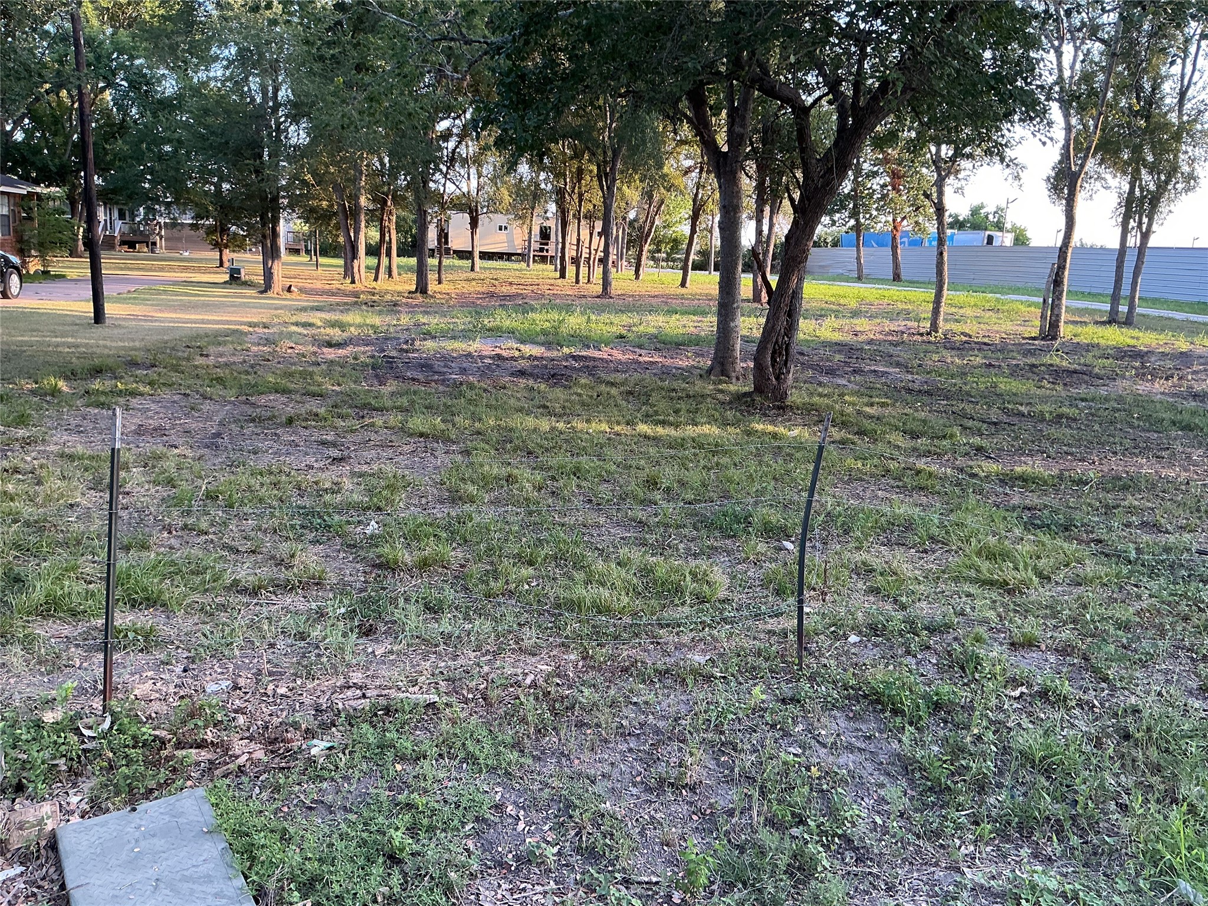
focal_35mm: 29
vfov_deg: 48.2
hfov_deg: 61.7
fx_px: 1012
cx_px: 604
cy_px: 453
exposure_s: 1/120
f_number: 1.8
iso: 32
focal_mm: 3
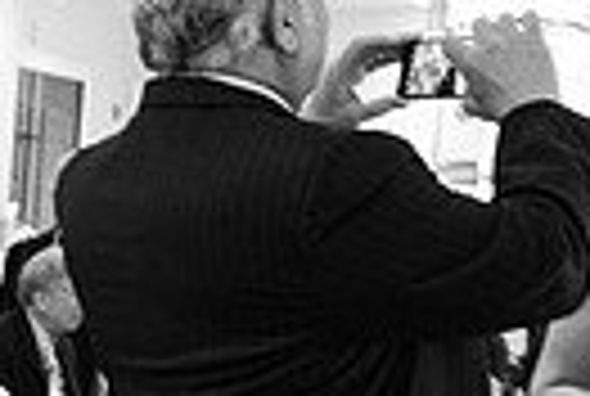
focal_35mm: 106
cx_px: -351
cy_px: 614
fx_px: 1741
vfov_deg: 12.3
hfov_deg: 17.0
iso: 8000
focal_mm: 24
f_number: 6.3
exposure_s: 1/30
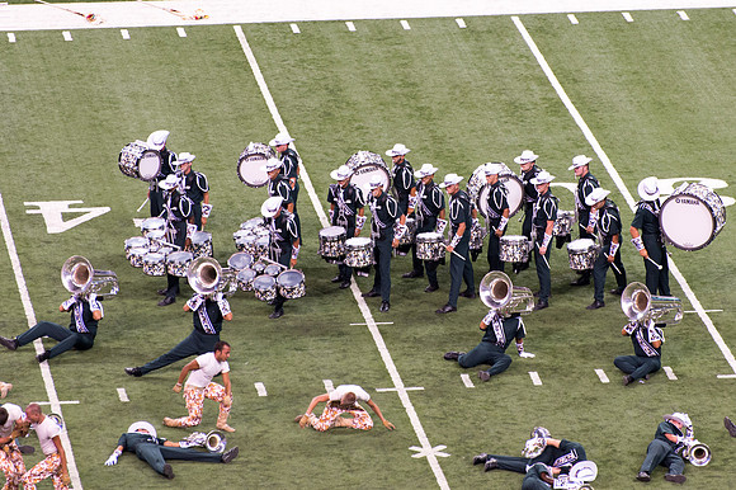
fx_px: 6704
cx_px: 434
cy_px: 178
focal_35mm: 328
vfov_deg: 4.2
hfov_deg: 6.3
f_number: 5.3
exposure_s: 1/320
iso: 1800
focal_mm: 240
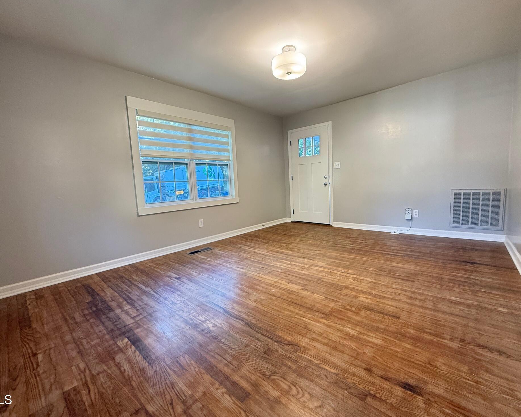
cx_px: 263
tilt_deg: -5.4
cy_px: 205
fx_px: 231
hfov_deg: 96.8
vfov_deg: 84.0
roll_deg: +2.6
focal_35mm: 15
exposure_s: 1/60
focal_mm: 2.22
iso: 400
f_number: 2.2
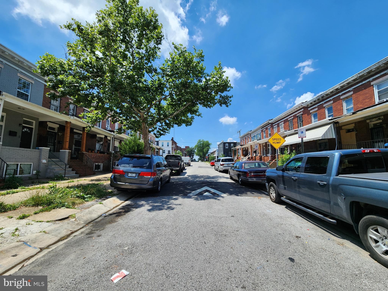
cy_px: 146
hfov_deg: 106.2
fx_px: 146
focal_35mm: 13
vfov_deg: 89.9
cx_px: 194
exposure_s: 1/2027
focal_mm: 2.2
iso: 50
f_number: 2.2
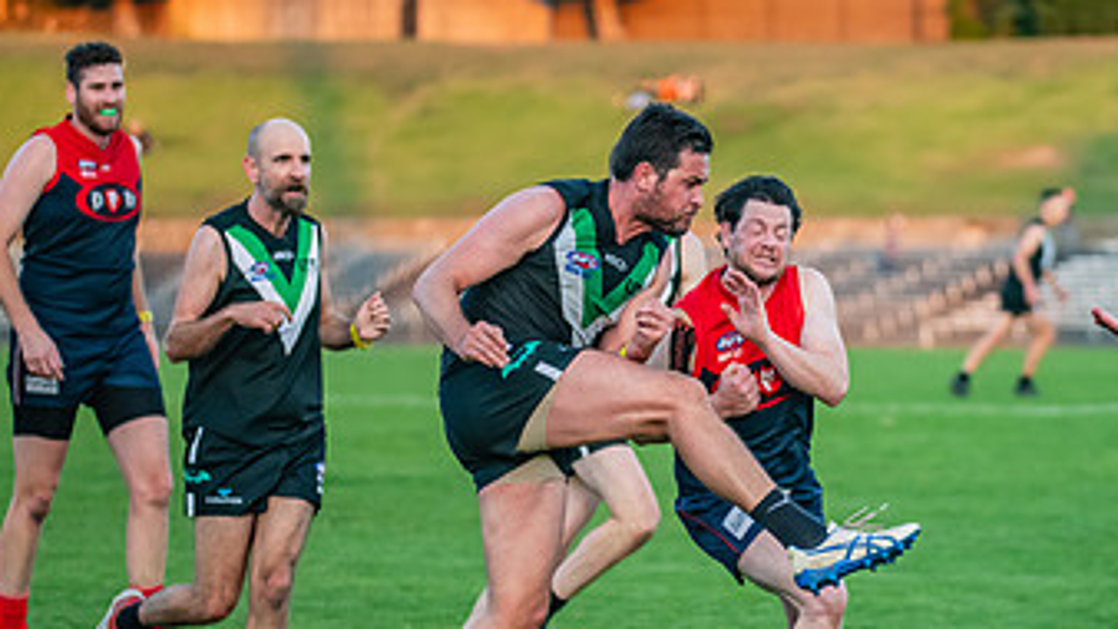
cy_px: 502
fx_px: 6462
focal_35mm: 218
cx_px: 751
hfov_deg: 9.9
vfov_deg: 5.6
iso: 2000
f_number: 2.8
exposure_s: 1/1600
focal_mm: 120
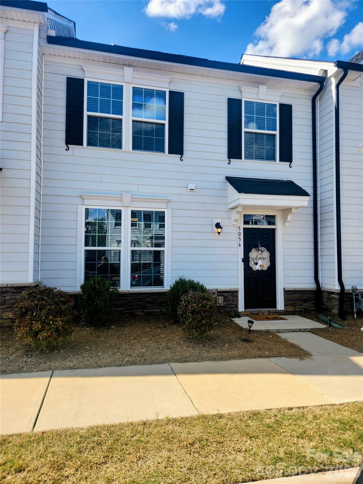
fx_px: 322
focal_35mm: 23
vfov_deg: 73.9
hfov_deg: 58.9
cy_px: 242
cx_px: 182
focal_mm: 5.4
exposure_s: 1/947
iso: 20
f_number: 1.8
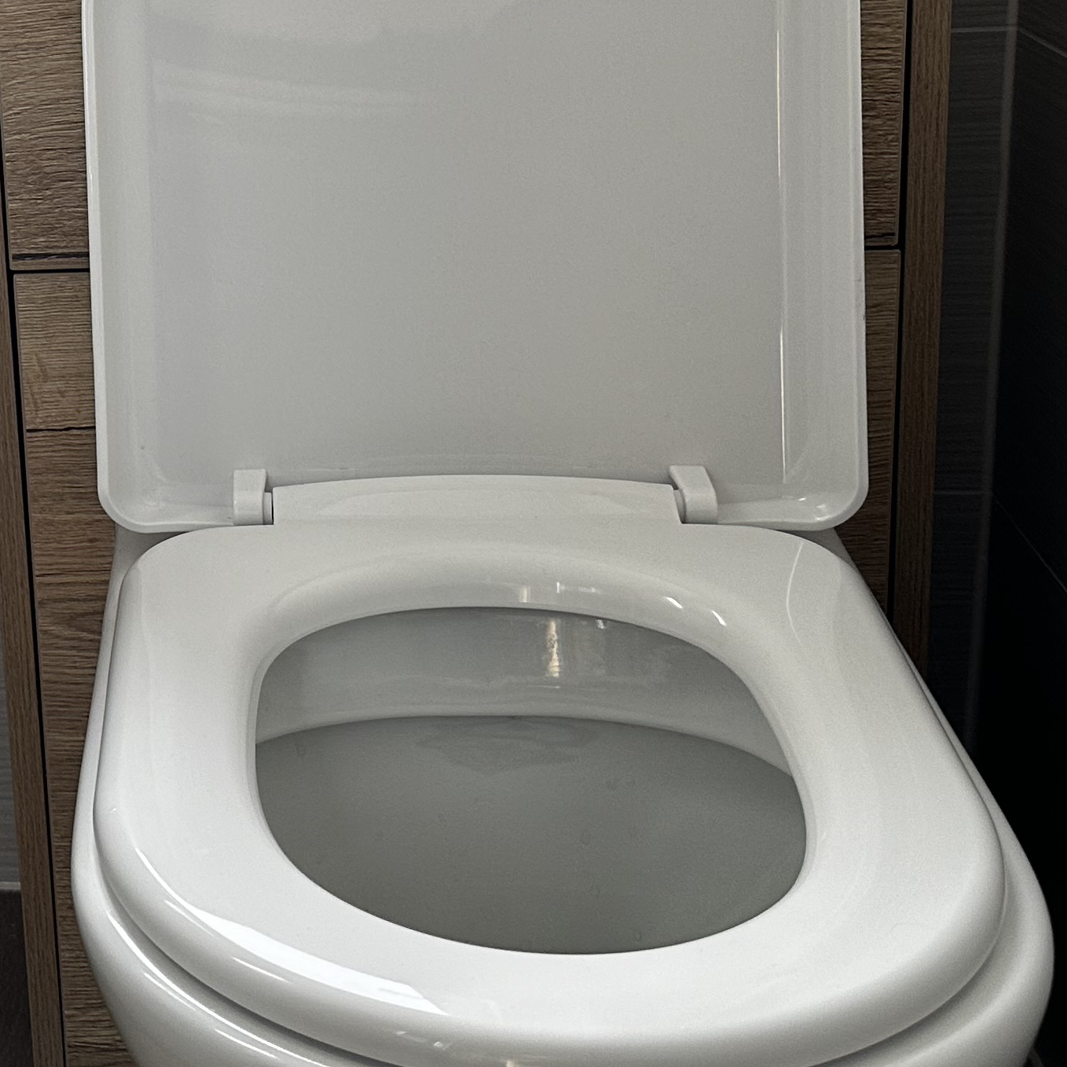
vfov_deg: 26.9
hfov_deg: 25.3
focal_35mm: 63
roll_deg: +4.8
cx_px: -108
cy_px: 248
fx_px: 2197
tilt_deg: -14.5
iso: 125
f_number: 1.78
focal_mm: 6.86
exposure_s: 1/50
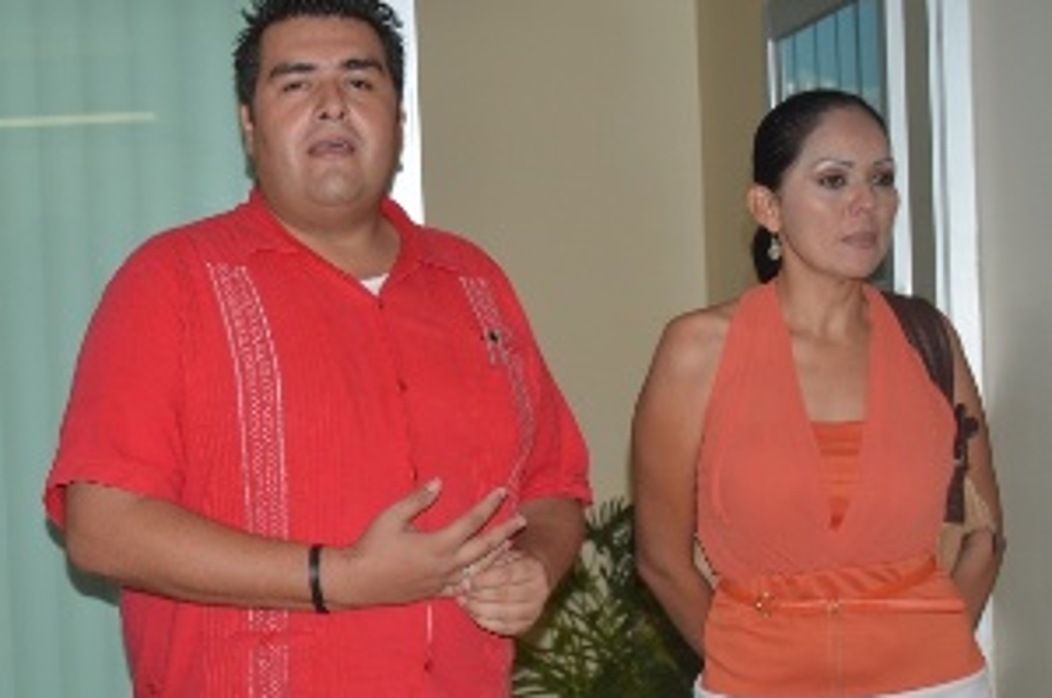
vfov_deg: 16.0
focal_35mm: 85
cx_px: 263
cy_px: 412
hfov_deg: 23.7
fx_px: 2480
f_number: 5
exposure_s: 1/100
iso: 200
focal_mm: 34
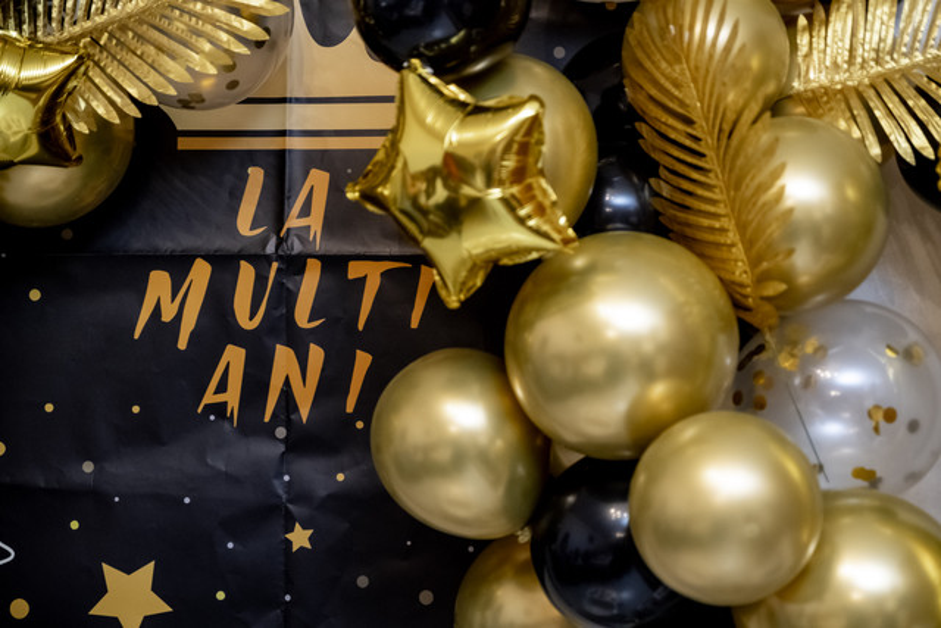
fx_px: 2170
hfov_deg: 24.5
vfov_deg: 16.5
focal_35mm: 83
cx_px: 470
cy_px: 314
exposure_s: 1/125
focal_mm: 55
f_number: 2.8
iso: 2000
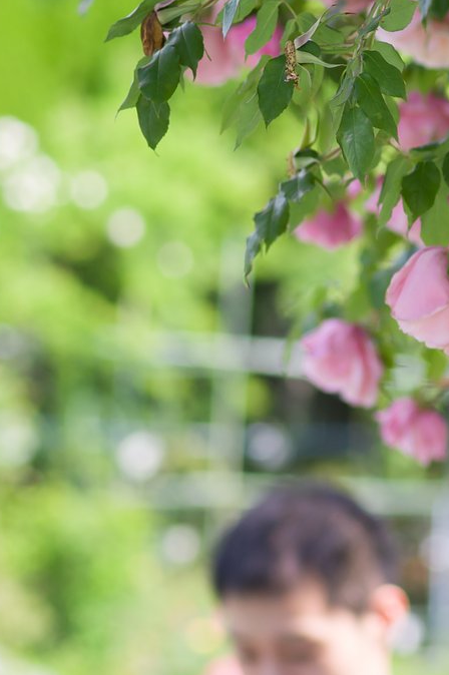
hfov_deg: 4.3
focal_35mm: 319
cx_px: 492
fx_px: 5980
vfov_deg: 6.5
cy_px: 392
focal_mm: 70
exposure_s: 1/160
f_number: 2.8
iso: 200
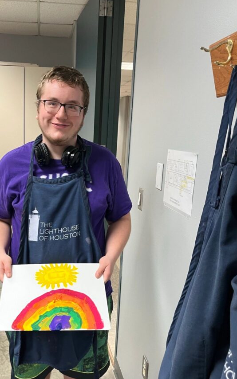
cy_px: 216
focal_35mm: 33
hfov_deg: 37.7
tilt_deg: -11.8
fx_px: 341
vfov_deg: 57.9
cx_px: 71
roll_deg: -1.2
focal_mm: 5.1
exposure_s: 1/60
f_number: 1.6
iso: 160
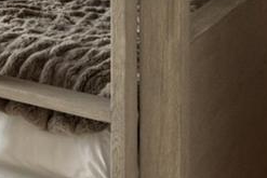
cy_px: -177
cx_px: -342
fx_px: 720
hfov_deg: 14.8
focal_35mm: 97
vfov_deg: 12.5
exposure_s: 1/2.5
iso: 100
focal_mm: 10
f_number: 9
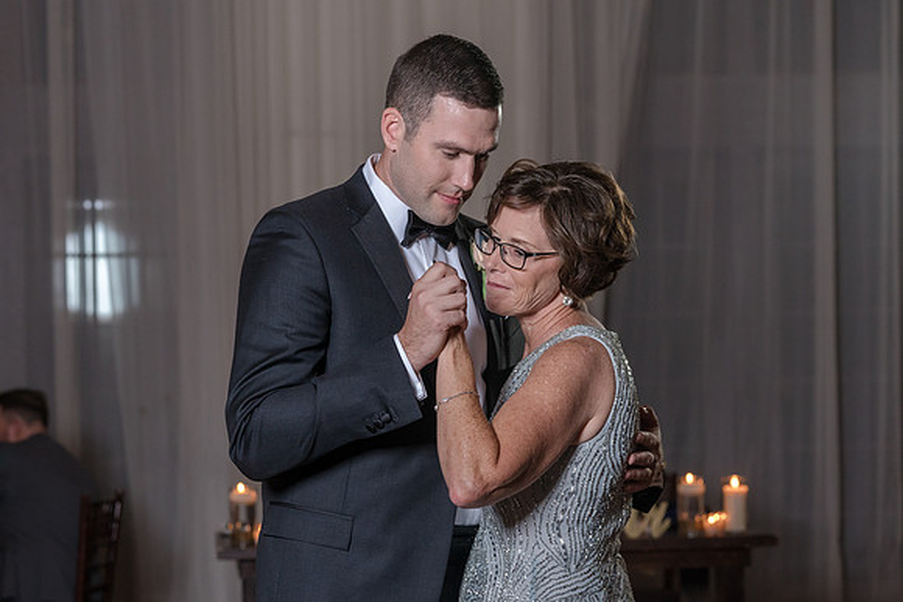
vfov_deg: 12.3
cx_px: 501
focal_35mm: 111
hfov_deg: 18.4
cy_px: 297
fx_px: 2793
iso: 2000
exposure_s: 1/100
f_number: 5.6
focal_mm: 91
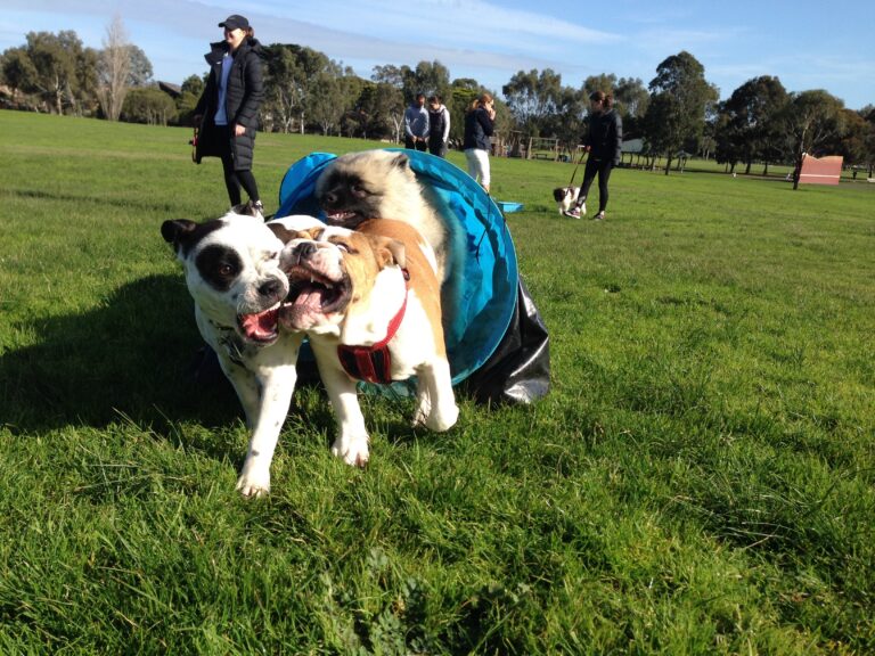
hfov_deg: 55.4
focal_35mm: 33
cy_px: 328
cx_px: 438
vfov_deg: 42.9
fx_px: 834
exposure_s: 1/1130
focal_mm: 4.12
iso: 50
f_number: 2.4
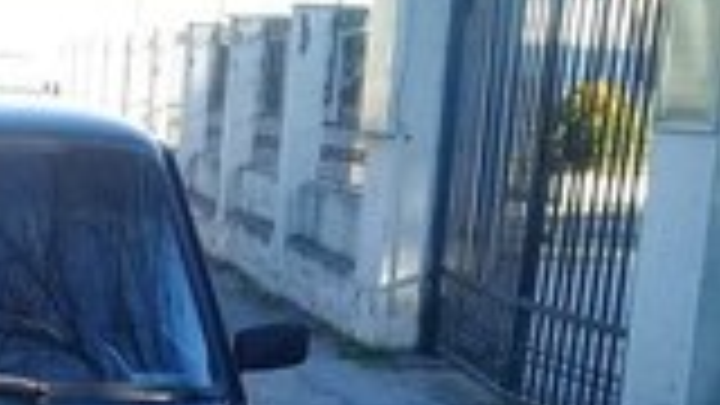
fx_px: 2005
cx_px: -112
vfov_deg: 11.3
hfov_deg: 19.3
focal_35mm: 105
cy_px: 477
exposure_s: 1/245
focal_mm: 3.3
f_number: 2.2
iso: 50
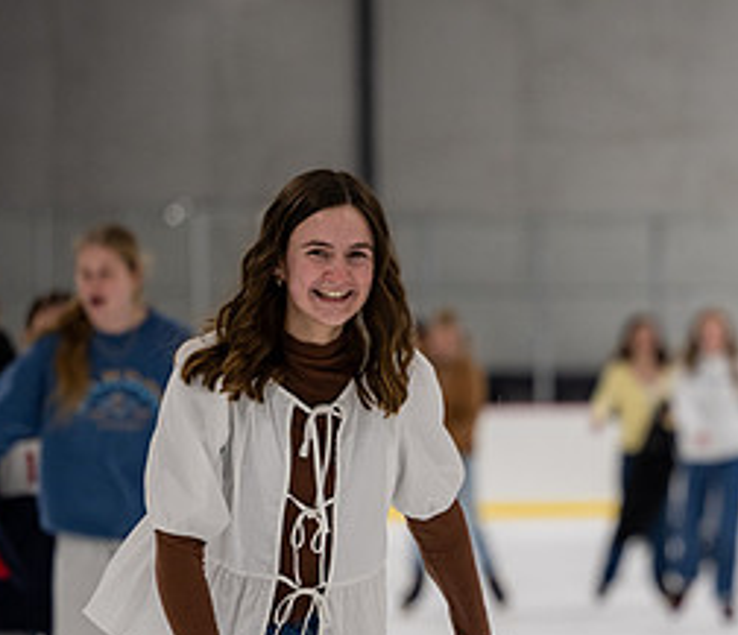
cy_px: 445
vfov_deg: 5.5
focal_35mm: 293
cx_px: 850
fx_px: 6595
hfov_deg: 6.4
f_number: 2.8
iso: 400
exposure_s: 1/500
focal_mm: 120
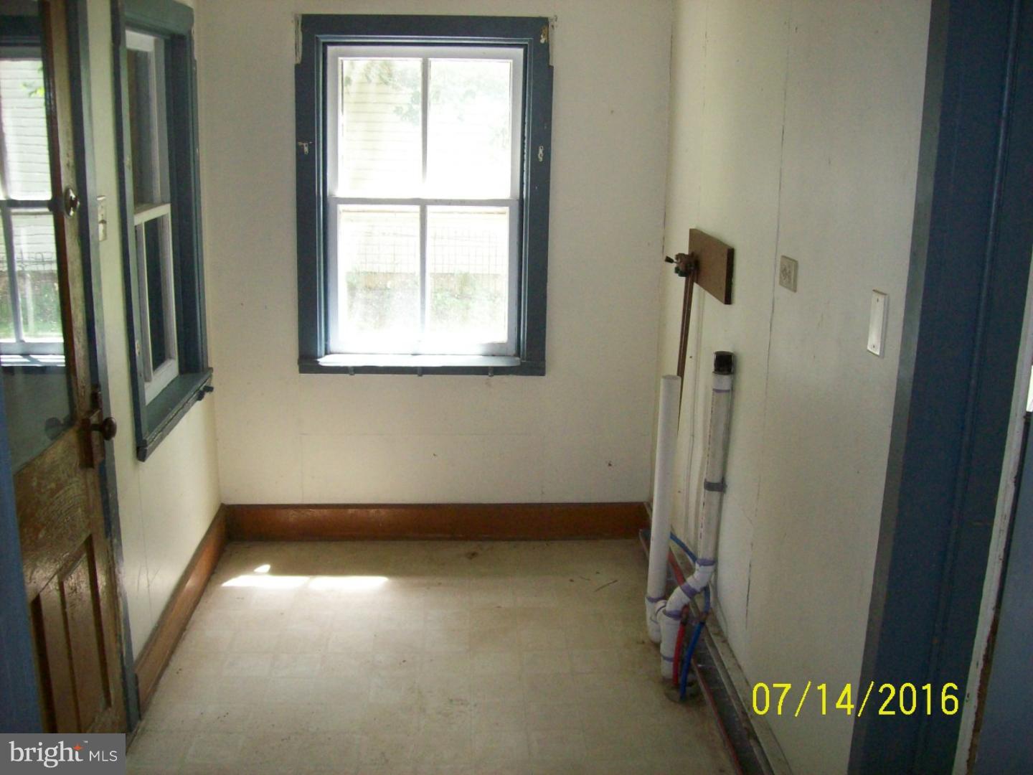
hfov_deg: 51.4
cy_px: 388
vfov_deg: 39.7
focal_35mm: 36
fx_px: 1074
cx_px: 516
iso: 200
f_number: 2.7
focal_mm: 6
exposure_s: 1/64
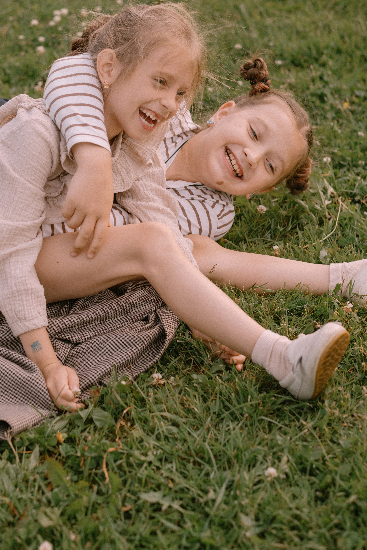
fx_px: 1054
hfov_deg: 19.7
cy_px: 200
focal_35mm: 69
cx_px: 117
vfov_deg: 29.1
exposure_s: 1/1250
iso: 250
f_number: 3.2
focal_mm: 50
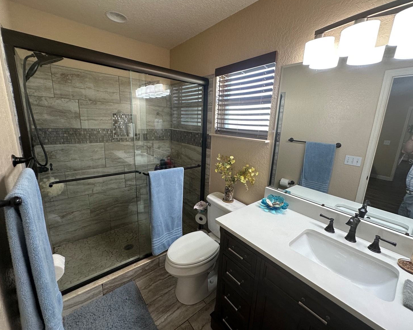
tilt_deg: -12.1
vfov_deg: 84.0
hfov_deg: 96.8
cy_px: 161
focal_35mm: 15
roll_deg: -2.0
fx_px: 183
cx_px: 209
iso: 125
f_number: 2.2
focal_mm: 2.22
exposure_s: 1/120
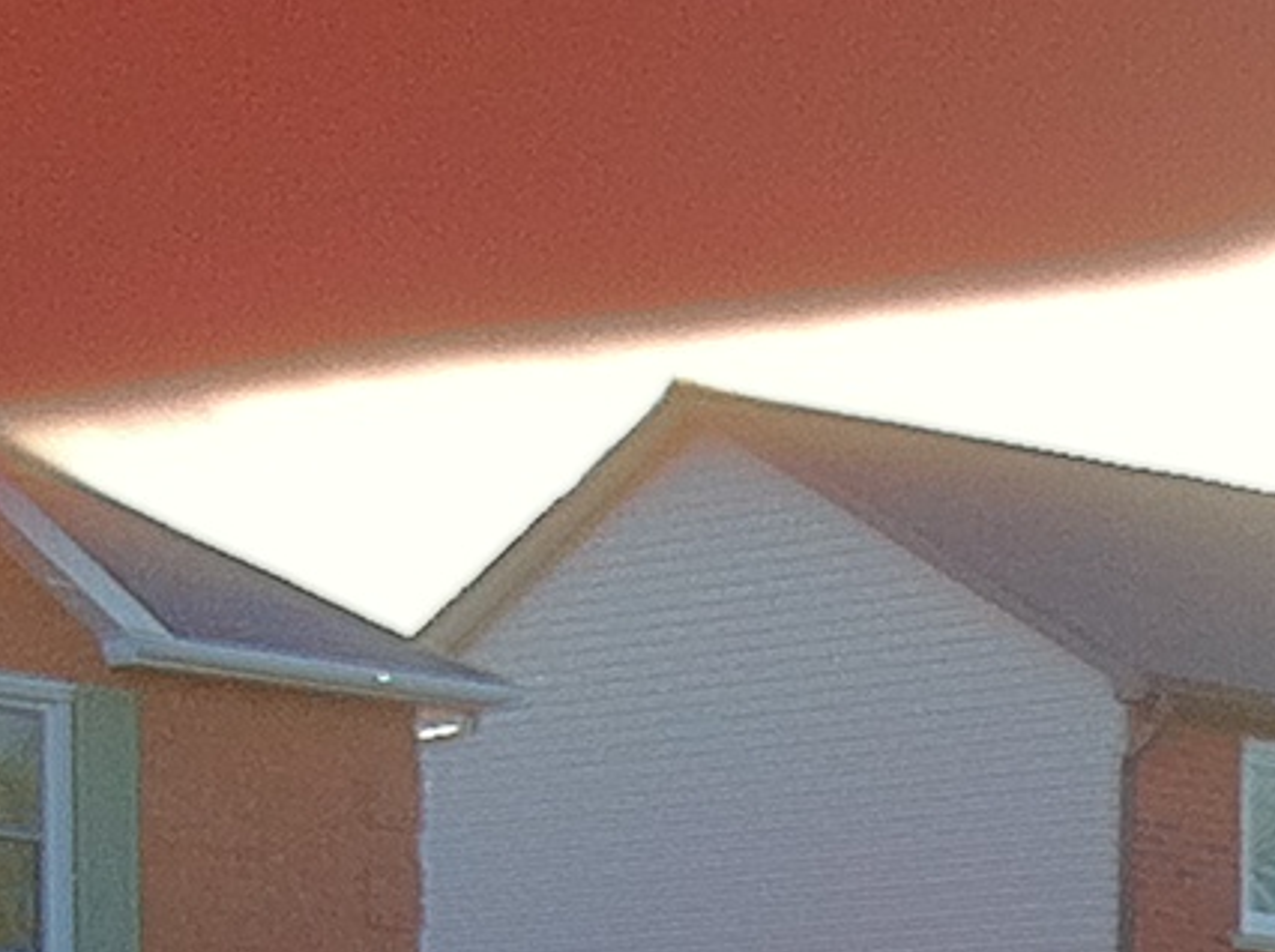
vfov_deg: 6.4
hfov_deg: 8.6
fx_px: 7832
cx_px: 2855
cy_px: 2748
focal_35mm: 213
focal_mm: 3.85
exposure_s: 1/120
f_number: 2.8
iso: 100
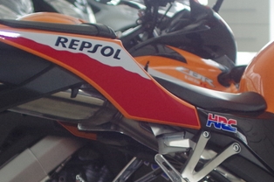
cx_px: 87
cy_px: 198
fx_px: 1299
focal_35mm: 171
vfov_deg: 7.9
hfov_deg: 12.0
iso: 400
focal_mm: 28
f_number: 2.8
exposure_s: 1/160
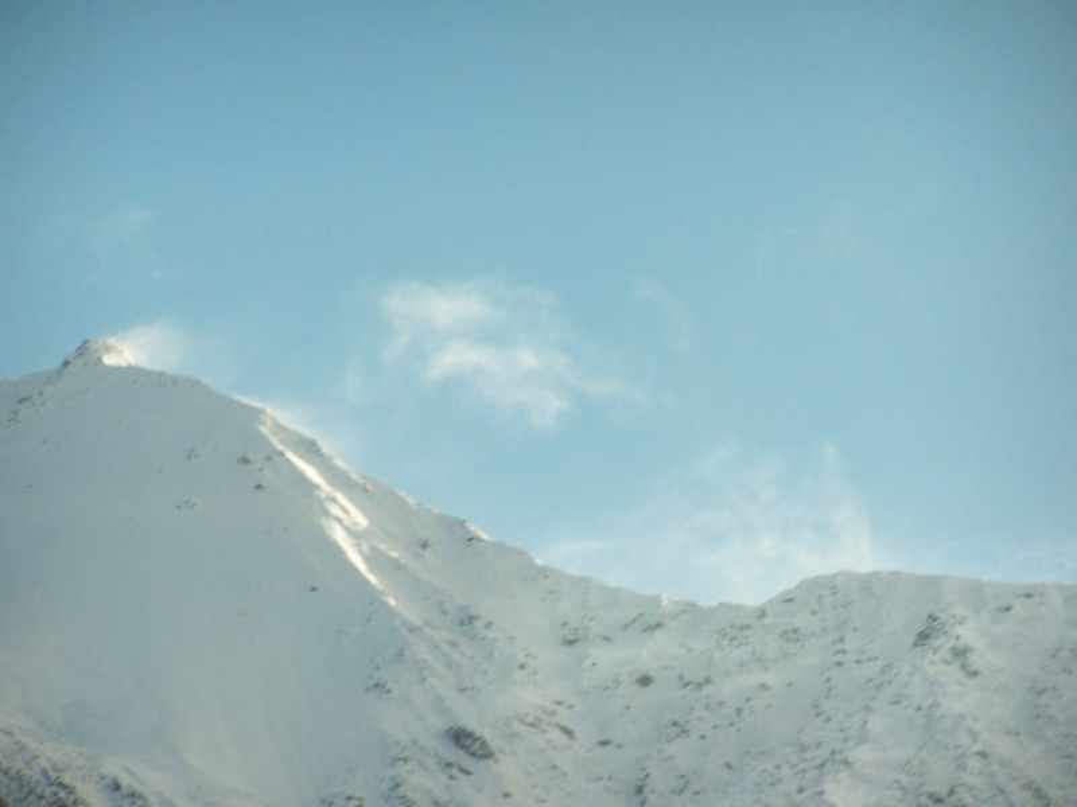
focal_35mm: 288
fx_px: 8960
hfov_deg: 6.9
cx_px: 538
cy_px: 404
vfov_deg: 5.2
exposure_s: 1/350
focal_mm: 47.7
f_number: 3.6
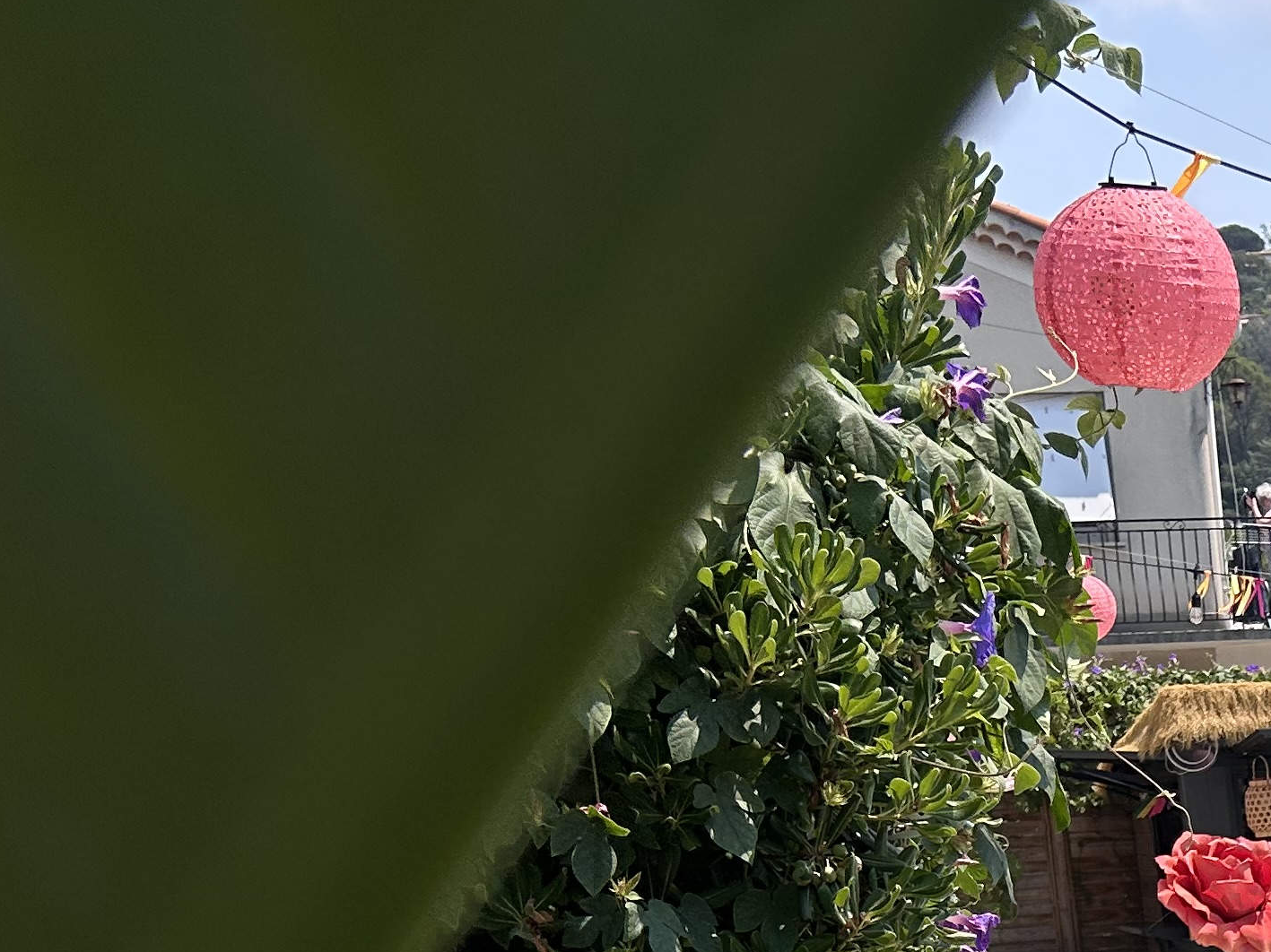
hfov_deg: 22.8
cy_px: 1330
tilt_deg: -11.4
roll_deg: +3.2
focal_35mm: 74
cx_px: 1742
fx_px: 2716
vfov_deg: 18.2
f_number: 1.5
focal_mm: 5.7
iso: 50
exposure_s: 1/4831
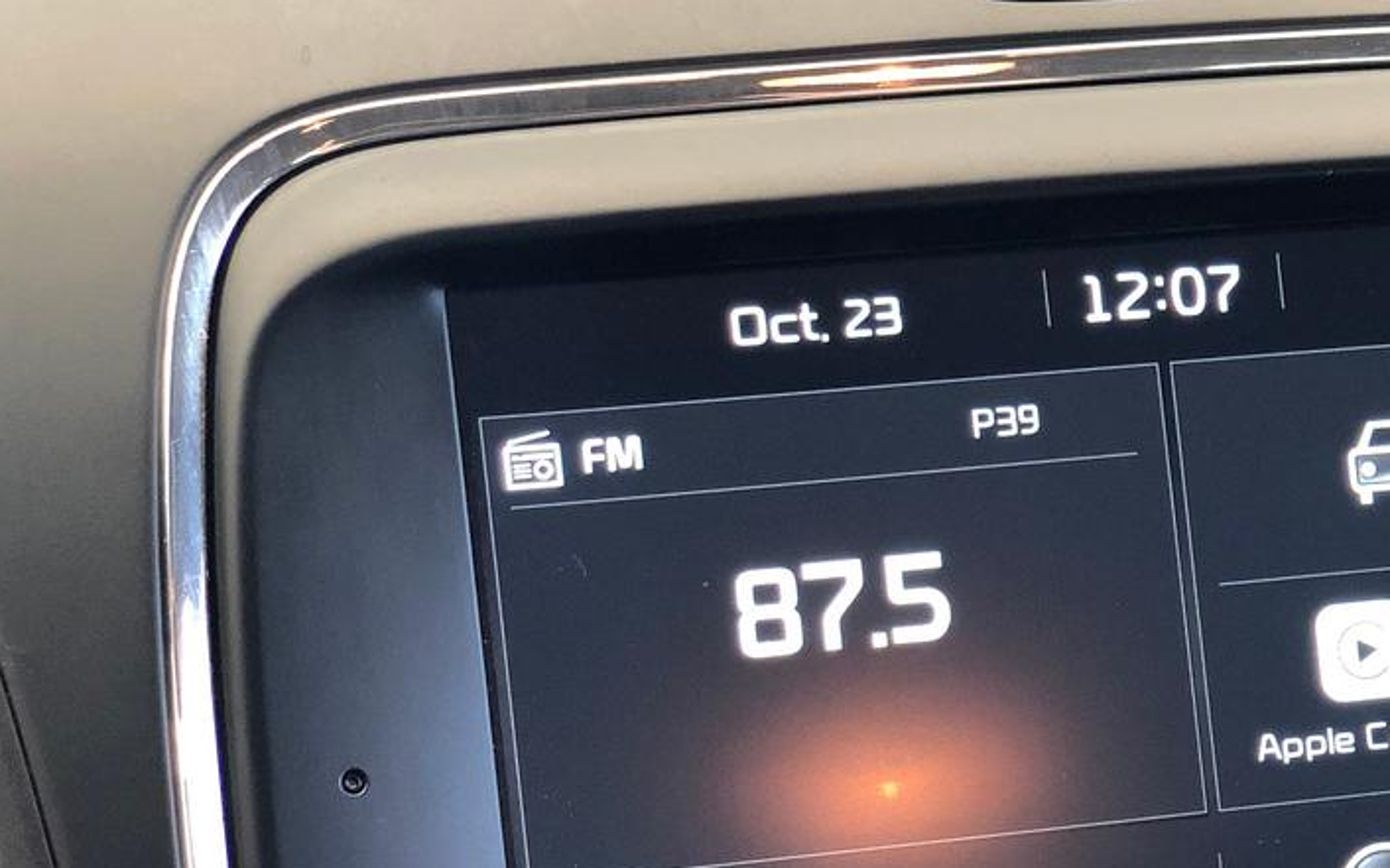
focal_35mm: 100
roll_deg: -2.5
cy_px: 785
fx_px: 3788
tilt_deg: -24.4
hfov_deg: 20.4
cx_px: 1254
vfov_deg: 13.0
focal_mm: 6
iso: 125
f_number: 2.4
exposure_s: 1/30
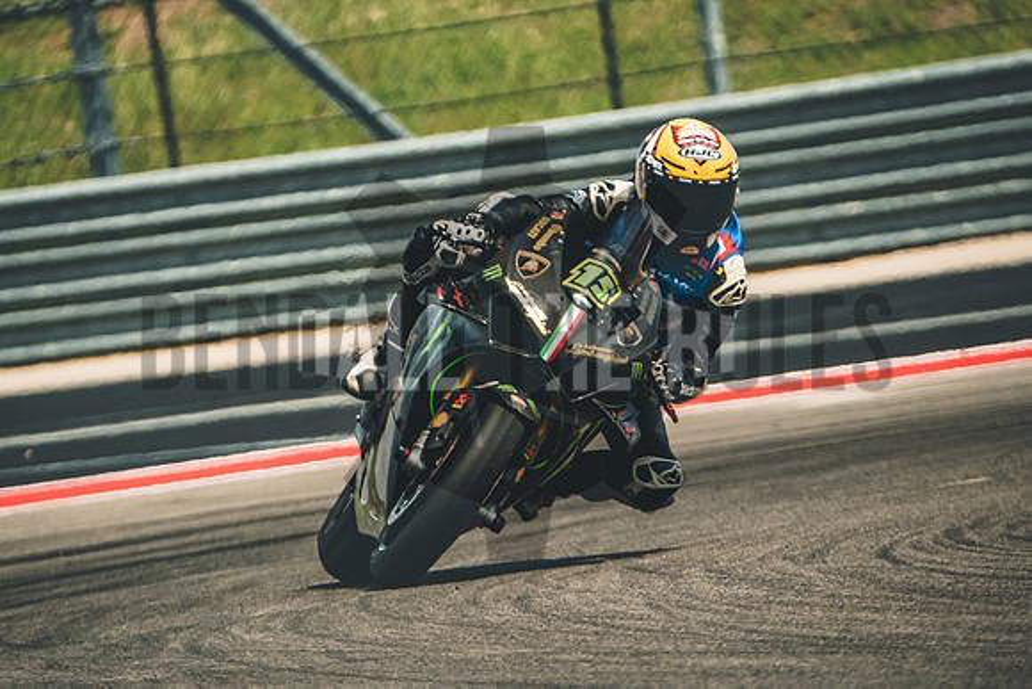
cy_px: 344
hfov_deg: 3.4
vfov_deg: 2.3
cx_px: 516
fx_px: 17203
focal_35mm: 600
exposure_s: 1/2500
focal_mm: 400
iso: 1250
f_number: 5.6
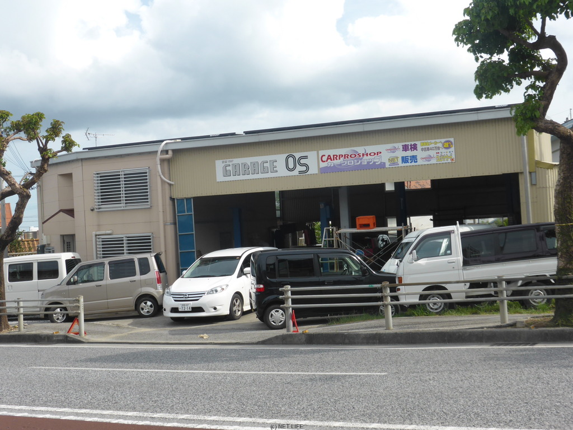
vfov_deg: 30.9
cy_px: 215
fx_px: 778
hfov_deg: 40.4
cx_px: 286
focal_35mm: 47
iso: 100
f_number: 4.2
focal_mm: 8.5
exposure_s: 1/640
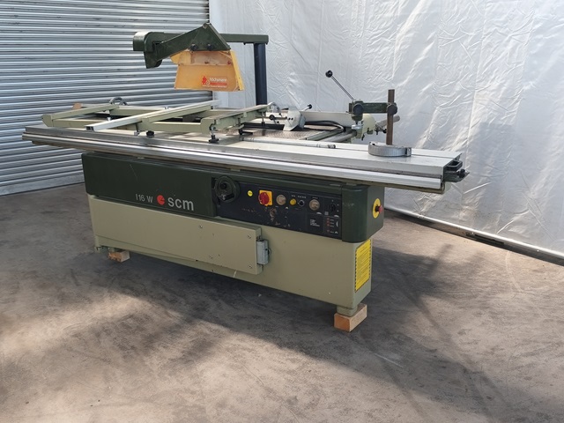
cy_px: 212
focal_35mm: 30
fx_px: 489
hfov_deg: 60.0
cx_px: 282
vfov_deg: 46.8
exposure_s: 1/99.9
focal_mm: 6.14
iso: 320
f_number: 1.65
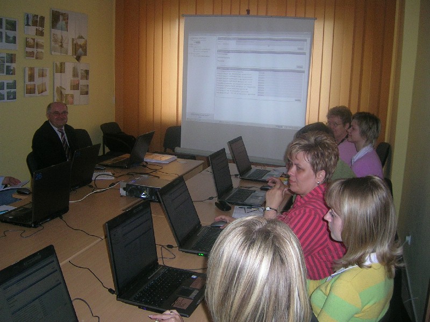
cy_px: 161
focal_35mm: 35
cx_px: 215
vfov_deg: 40.7
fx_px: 435
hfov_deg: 52.6
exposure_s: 1/60.1
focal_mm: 5.4
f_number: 2.8
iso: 91
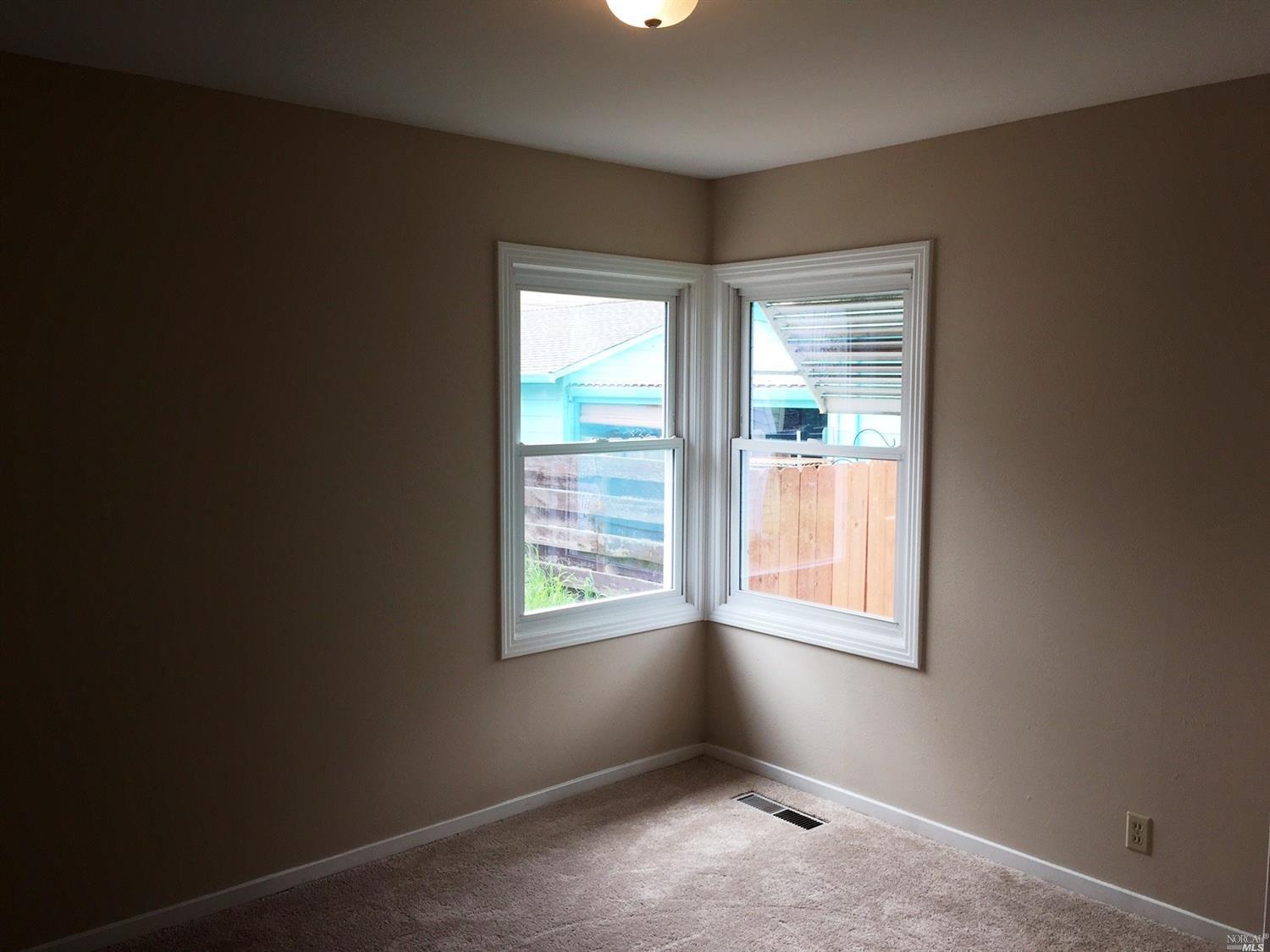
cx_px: 635
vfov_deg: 48.2
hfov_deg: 61.7
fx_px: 1064
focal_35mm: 29
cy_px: 476
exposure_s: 1/181
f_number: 2.2
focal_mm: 4.15
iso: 32
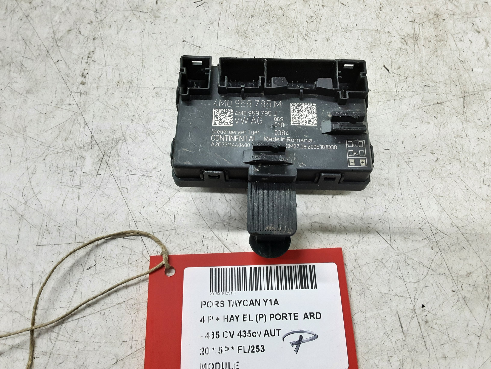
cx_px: 246
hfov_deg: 65.3
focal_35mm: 27
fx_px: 383
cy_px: 184
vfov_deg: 51.4
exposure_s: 1/50
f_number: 1.9
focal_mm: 2.91
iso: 125
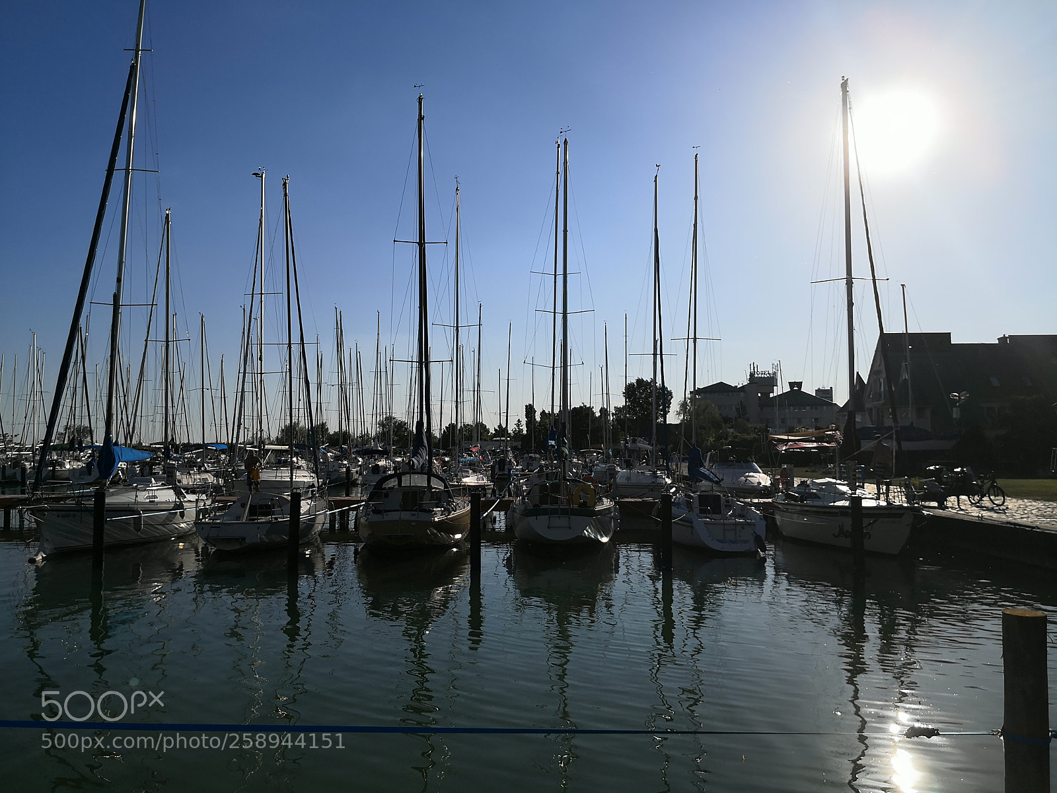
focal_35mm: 27
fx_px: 824
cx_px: 528
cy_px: 396
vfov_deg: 51.4
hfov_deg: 65.3
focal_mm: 3.95
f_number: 1.6
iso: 50
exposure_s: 1/10101
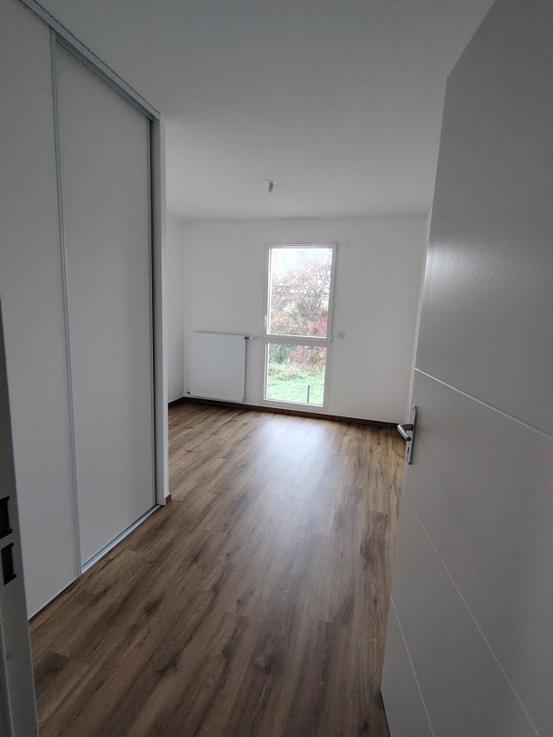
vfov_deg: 91.0
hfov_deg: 74.7
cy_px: 368
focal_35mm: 17
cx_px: 276
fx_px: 362
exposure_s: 1/50
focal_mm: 1.43
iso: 292
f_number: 2.2
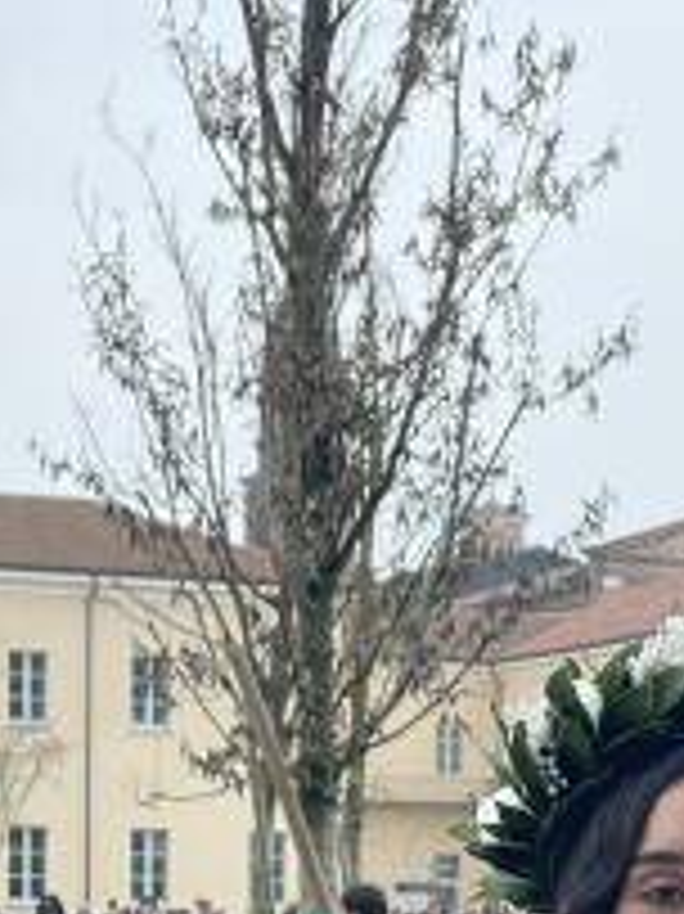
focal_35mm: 128
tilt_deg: -1.2
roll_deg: +0.1
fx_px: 3376
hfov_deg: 11.4
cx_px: 695
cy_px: 973
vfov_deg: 15.1
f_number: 2
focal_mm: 6
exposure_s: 1/258
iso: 25
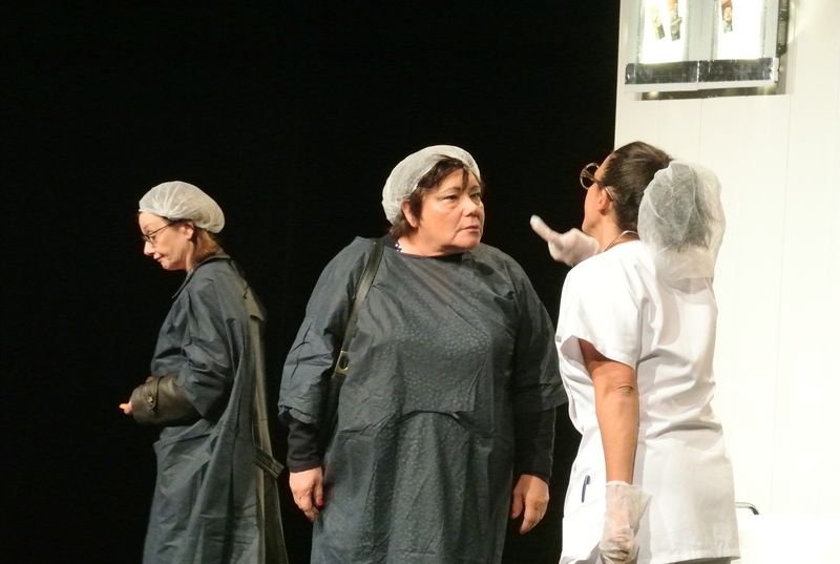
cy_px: 282
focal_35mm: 119
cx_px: 420
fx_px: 2782
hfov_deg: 17.2
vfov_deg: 11.6
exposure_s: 1/50
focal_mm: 44.2
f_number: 8
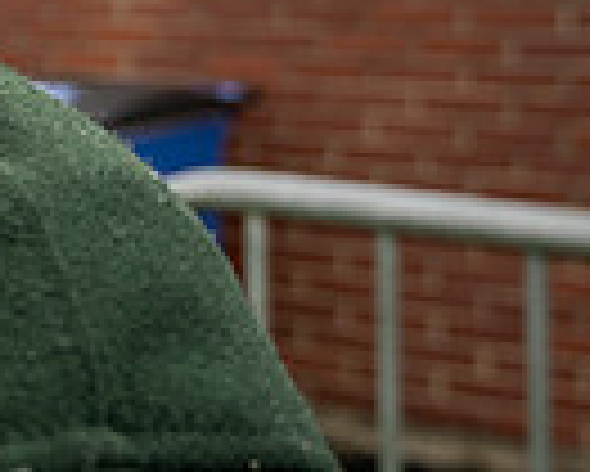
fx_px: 1782
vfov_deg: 14.6
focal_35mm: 102
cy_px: -97
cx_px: -595
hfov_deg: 15.2
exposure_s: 1/200
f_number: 4
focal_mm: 24.5
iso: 320
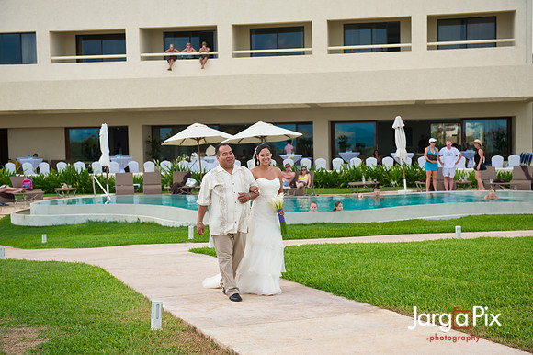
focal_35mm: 58
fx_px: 858
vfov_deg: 23.4
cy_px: 178
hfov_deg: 34.5
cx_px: 266
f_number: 4
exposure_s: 1/400
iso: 200
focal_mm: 58
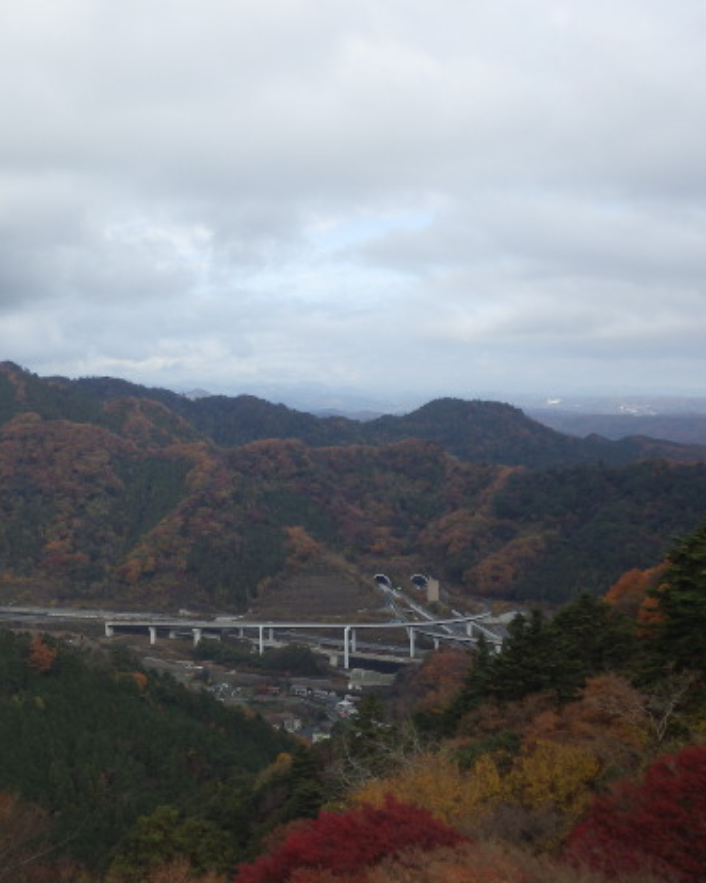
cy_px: 446
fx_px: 1150
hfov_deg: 33.8
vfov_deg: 42.0
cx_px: 220
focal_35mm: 44
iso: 125
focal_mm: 5.9
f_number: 3.3
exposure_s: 1/640
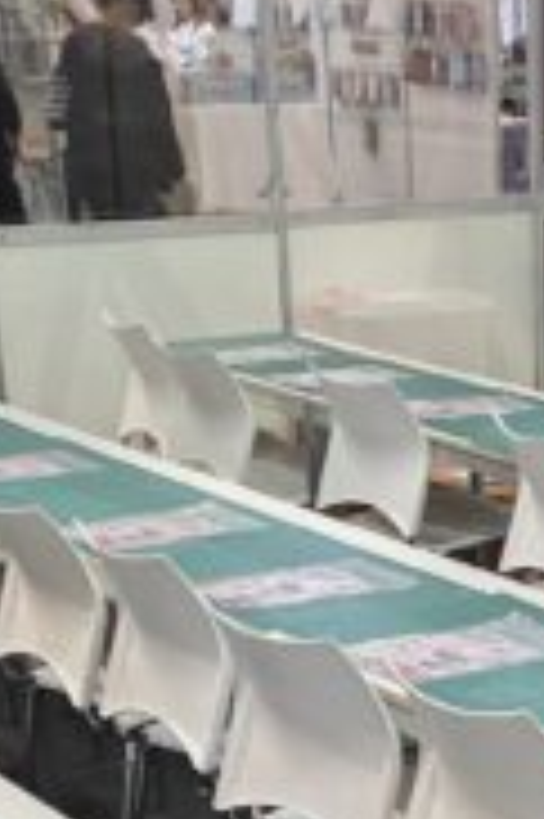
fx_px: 2294
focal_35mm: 101
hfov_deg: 13.2
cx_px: 611
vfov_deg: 19.1
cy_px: 990
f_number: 1.7
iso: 400
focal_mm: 6.25
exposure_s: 1/120
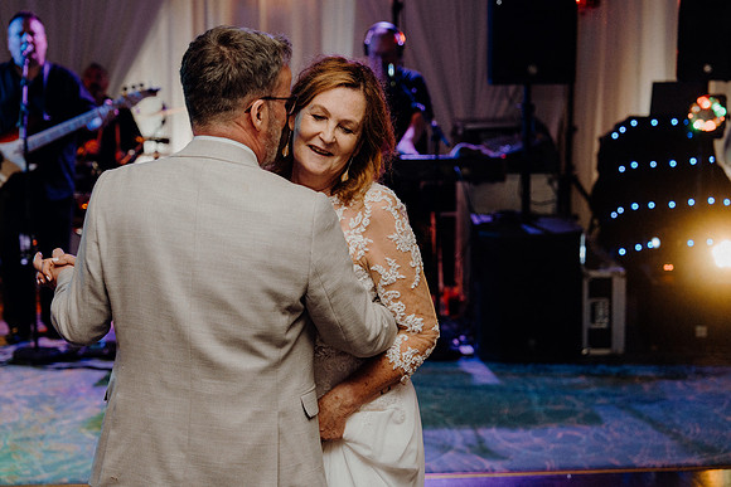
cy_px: 244
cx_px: 366
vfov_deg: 21.6
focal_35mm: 63
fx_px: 1279
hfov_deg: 31.9
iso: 2500
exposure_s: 1/200
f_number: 3.5
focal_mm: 63
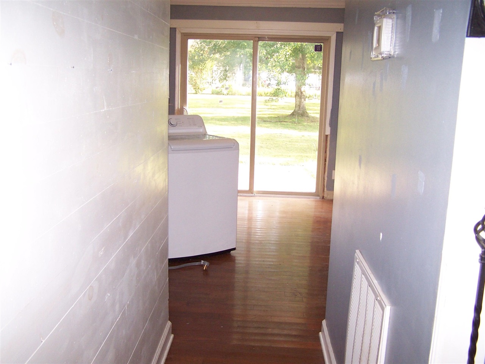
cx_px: 242
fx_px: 532
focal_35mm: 38
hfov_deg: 49.0
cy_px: 182
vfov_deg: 37.7
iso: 140
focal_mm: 6.3
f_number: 2.8
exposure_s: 1/60
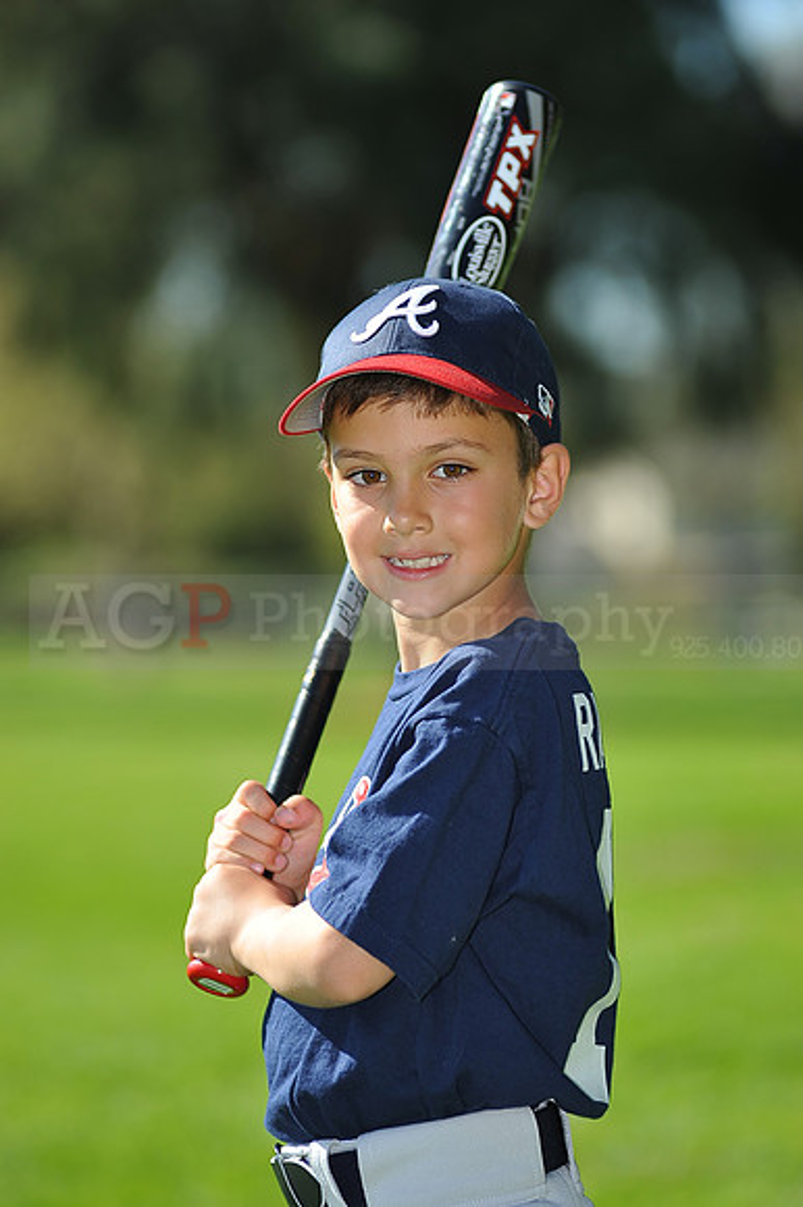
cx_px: 402
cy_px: 604
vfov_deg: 11.4
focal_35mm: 180
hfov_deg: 7.6
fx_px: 6029
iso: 200
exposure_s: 1/1000
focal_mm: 180
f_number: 4.5
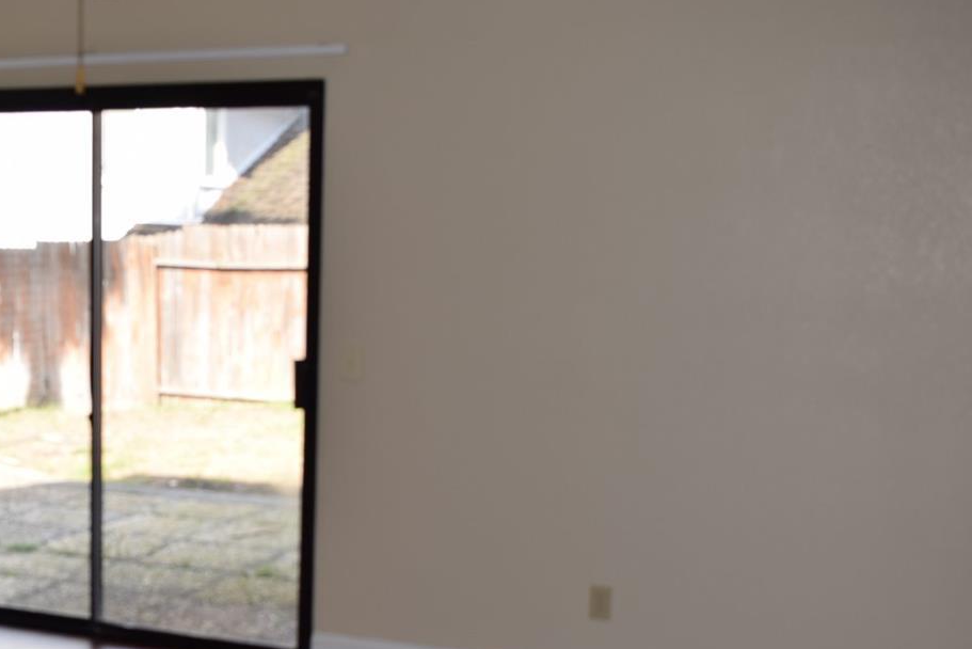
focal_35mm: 57
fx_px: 1535
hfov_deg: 34.4
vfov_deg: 23.5
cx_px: 244
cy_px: 514
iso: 110
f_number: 5.6
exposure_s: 1/125
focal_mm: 23
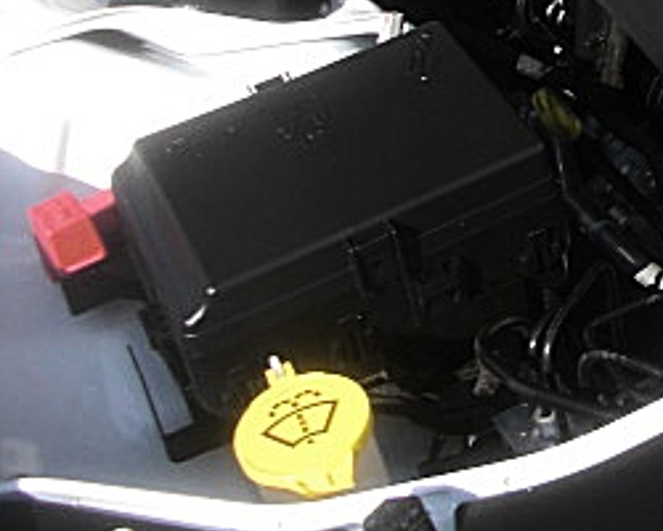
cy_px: -98
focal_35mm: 90
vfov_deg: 16.4
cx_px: 846
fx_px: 1766
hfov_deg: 19.7
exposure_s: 1/400
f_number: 2.8
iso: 50
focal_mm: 6.3
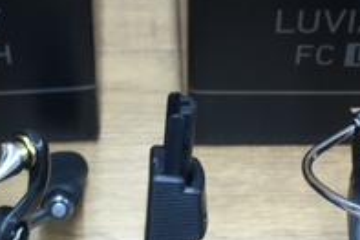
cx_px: 124
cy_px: 134
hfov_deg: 19.4
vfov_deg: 13.0
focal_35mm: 105
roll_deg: +1.0
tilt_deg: -43.0
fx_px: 1049
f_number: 2.4
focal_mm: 3.3
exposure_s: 1/30
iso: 50
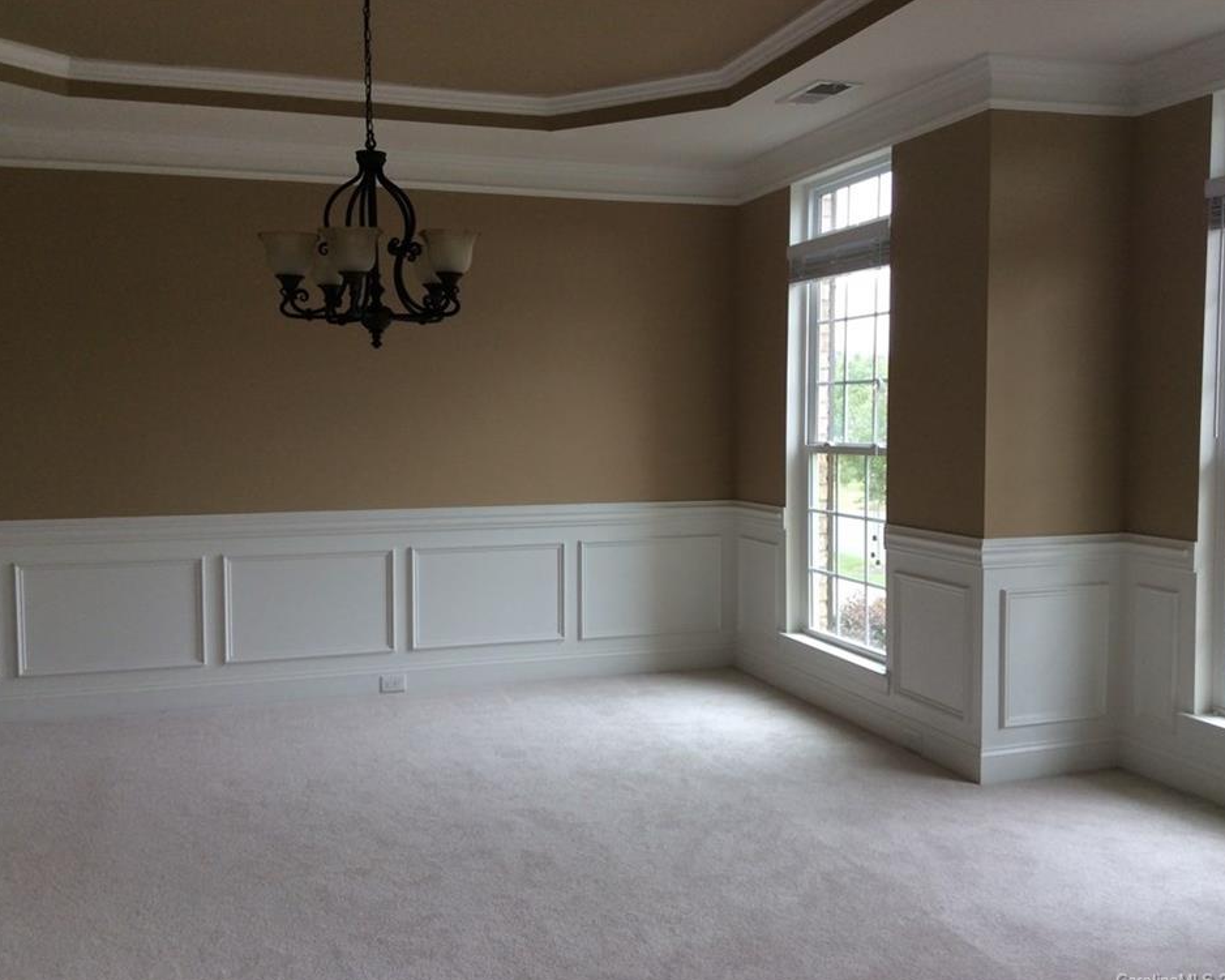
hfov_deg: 52.8
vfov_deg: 43.3
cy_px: 495
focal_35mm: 34
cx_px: 597
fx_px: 1233
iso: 32
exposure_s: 1/120
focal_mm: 3.3
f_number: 2.4
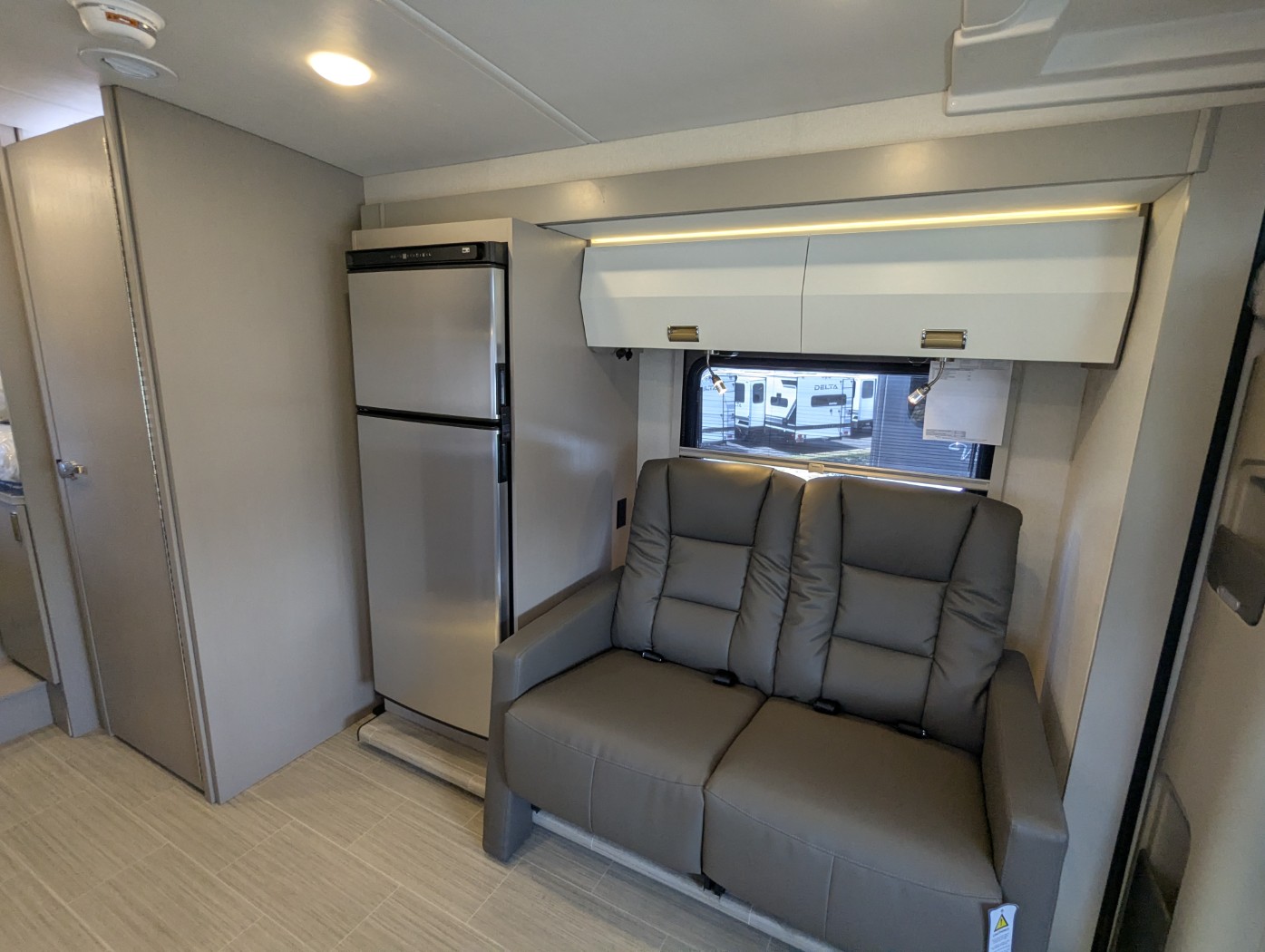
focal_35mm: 16
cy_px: 476
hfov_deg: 94.4
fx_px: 585
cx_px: 632
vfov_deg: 78.2
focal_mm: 2.35
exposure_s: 1/123
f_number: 2.2
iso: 216
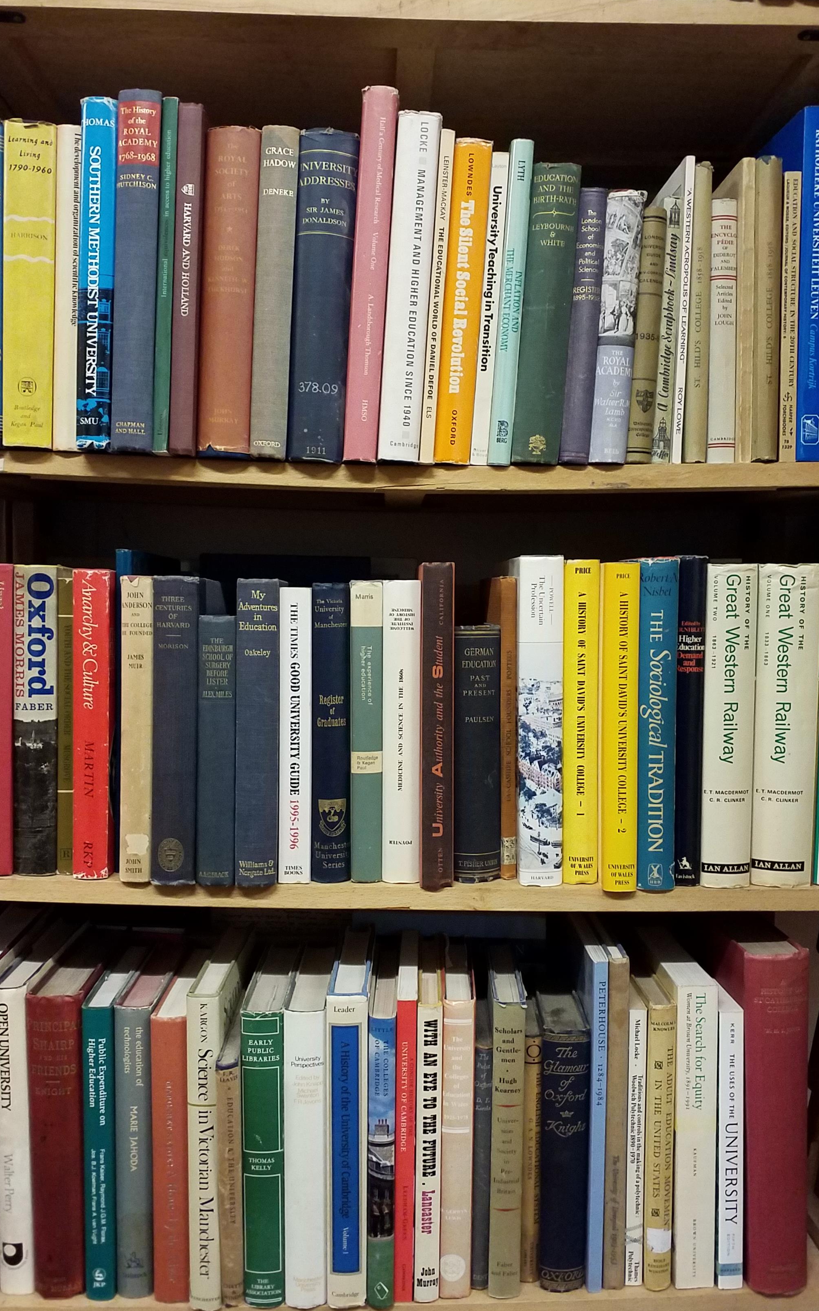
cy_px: 659
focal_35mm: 29
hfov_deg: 43.1
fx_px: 1036
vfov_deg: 64.6
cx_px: 401
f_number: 1.9
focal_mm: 3.6
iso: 250
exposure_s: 1/25
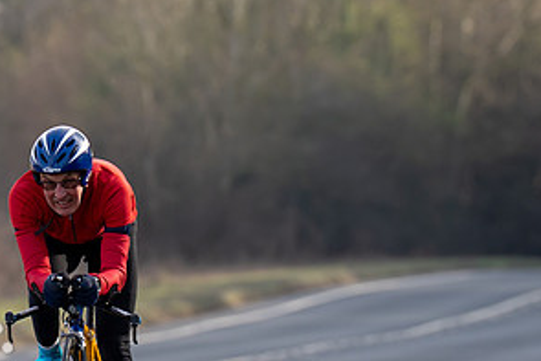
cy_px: 260
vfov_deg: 1.9
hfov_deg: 2.8
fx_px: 10975
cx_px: 103
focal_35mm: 730
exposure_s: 1/800
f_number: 4
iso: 200
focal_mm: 200
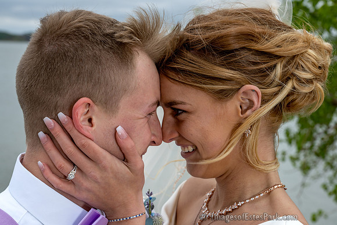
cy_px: 112
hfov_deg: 28.8
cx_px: 168
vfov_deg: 19.5
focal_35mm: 70
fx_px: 655
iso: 100
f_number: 8
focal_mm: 70
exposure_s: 1/250
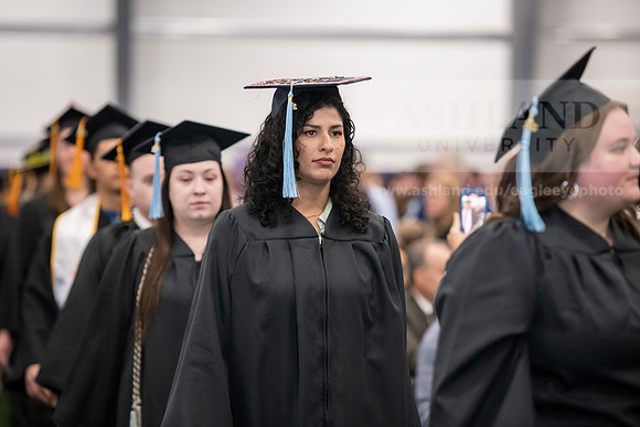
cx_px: 320
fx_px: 2934
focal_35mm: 165
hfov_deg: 12.4
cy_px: 214
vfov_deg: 8.3
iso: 3200
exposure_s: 1/200
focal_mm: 165
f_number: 3.2
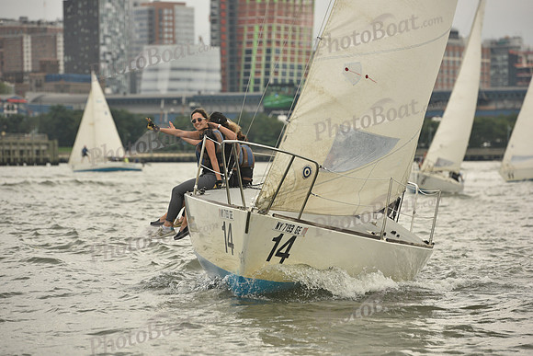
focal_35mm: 175
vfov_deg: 7.9
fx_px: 2591
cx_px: 266
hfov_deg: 11.7
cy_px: 178
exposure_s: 1/1600
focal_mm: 175
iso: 320
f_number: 5.6
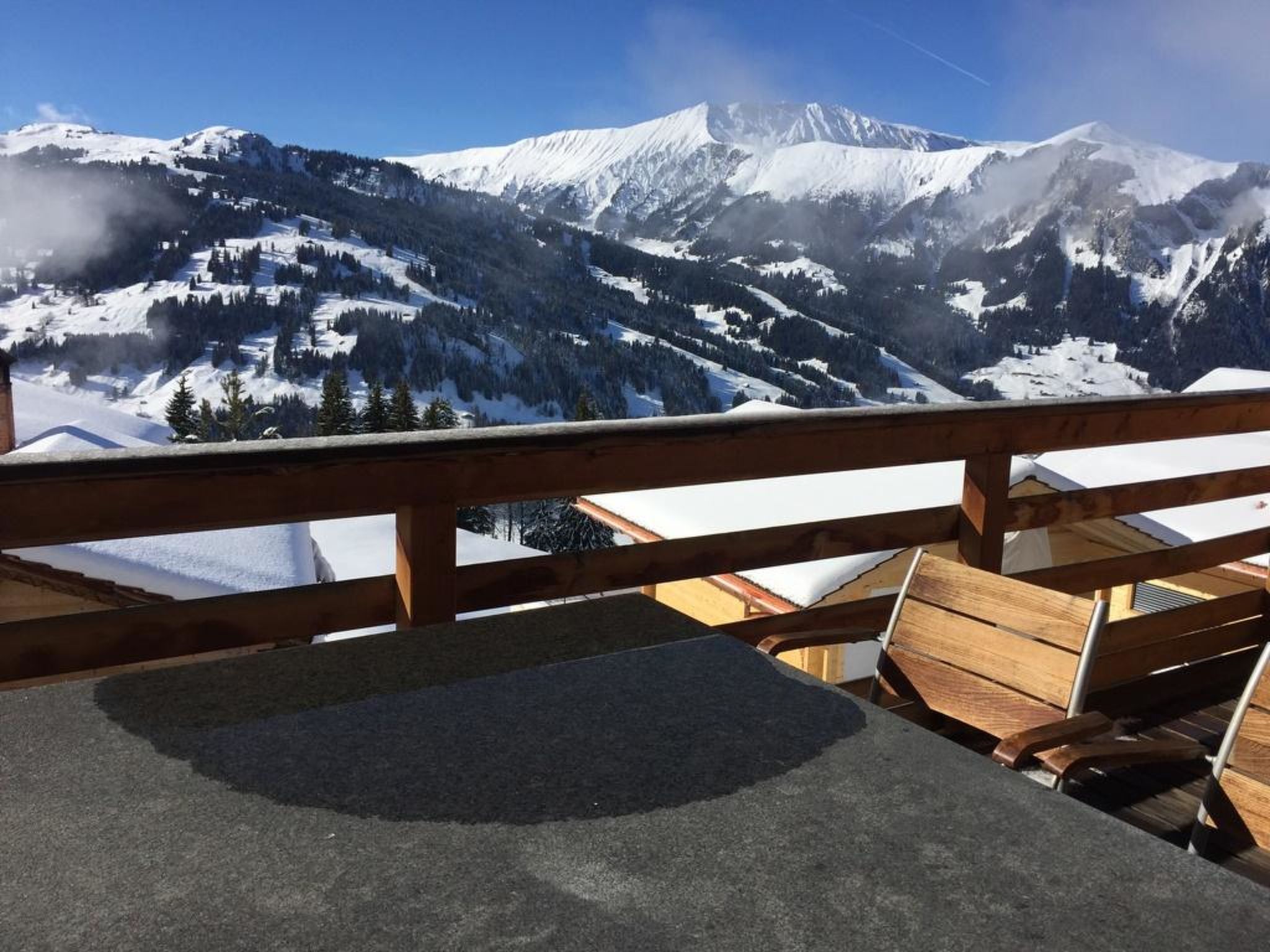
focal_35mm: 29
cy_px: 476
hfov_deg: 61.7
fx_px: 1064
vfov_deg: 48.2
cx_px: 635
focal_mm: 4.15
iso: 32
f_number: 2.2
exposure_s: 1/3968
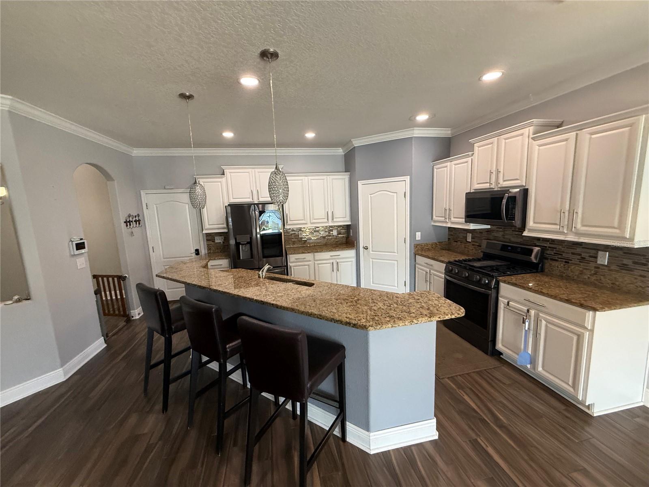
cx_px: 324
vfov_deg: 85.7
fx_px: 262
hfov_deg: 102.1
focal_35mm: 14
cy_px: 244
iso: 320
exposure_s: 1/120
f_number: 2.2
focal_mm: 2.22
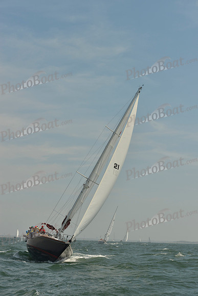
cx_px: 99
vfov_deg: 28.8
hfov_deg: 19.5
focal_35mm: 70
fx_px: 577
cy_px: 148
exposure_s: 1/1250
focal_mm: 70
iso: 200
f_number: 8
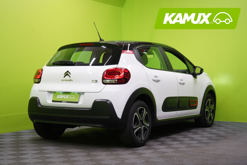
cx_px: 124
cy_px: 82
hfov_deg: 32.4
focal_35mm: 62
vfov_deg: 21.9
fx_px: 425
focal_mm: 62
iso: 400
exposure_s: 1/30
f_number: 5.6
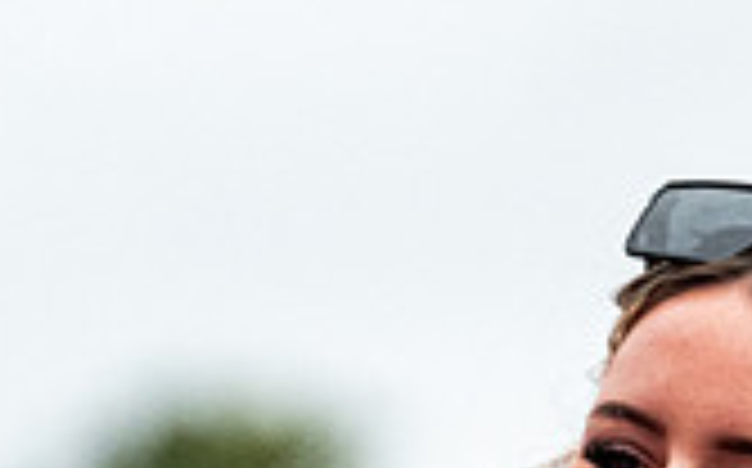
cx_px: 821
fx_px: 18263
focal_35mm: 892
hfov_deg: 2.4
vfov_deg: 1.5
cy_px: 476
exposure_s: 1/3200
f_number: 4.5
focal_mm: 200
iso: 1250
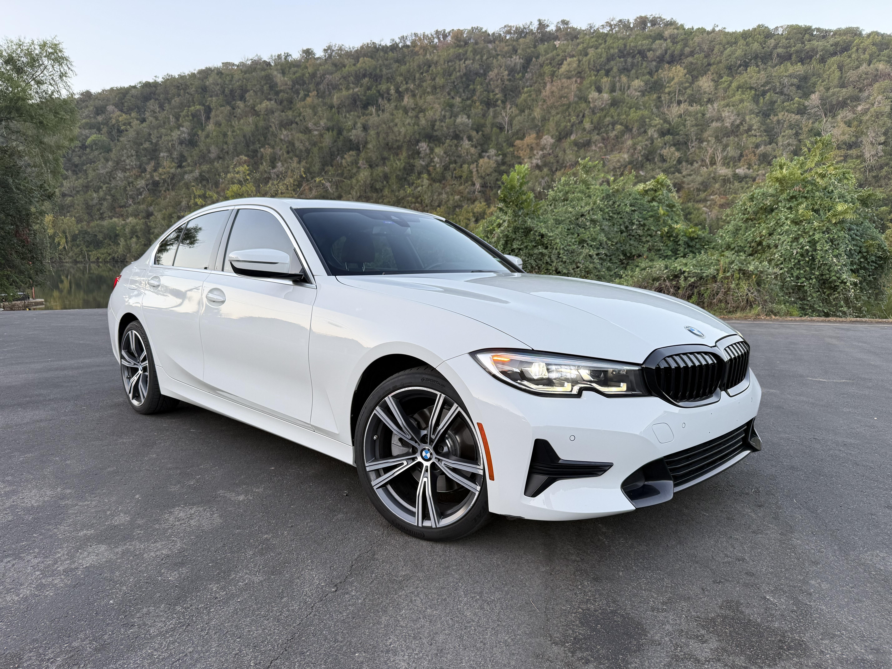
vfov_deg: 56.8
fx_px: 618
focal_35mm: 24
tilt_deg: -8.0
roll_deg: +1.3
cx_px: 446
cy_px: 334
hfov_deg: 71.6
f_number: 1.78
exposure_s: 1/98
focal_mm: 6.76
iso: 64
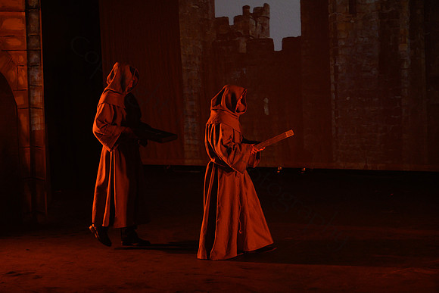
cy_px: 146
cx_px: 220
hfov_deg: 26.6
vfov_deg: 17.9
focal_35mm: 76
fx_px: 928
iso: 1250
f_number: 3.5
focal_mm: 70
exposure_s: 1/80
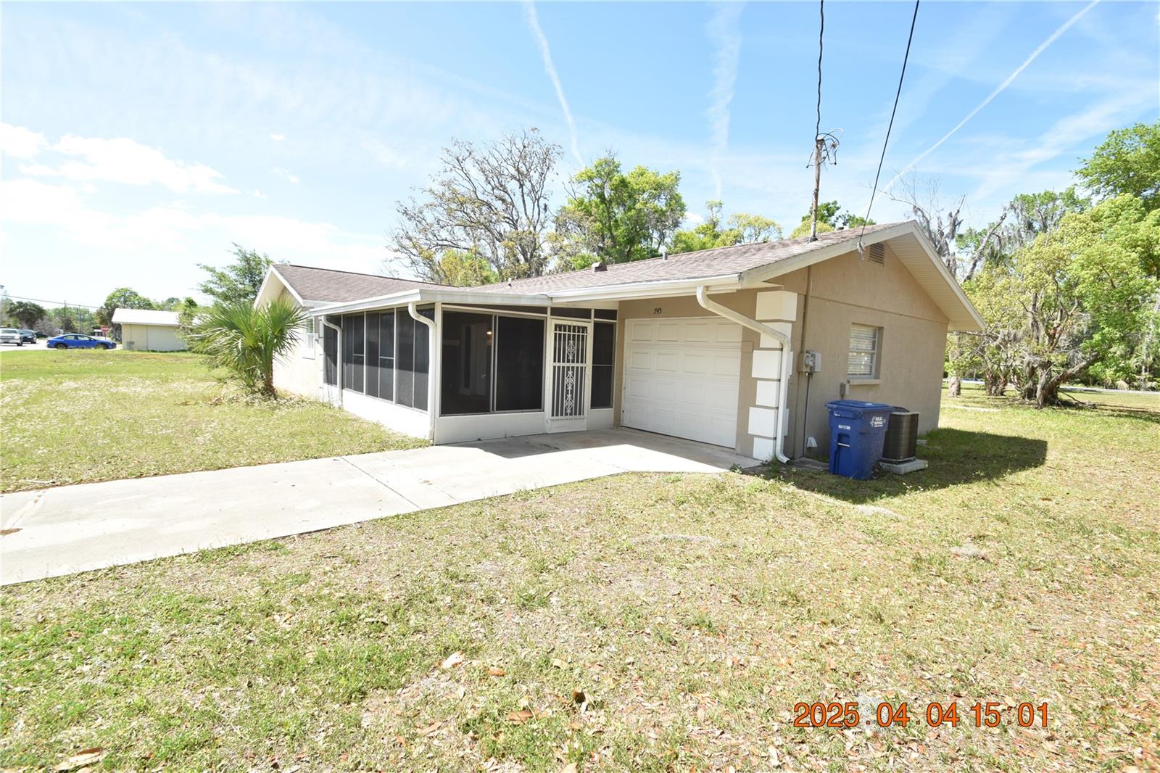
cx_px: 580
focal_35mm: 15
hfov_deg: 100.4
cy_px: 386
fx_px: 483
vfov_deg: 77.3
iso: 200
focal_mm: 10
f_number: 8
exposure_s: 1/250
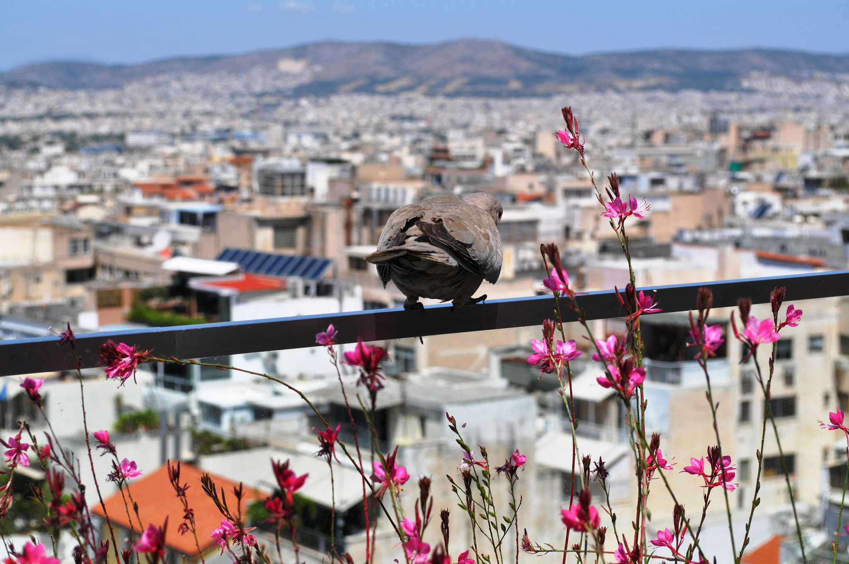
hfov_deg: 24.6
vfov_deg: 16.5
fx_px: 1943
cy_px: 282
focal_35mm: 82
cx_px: 424
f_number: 11
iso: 200
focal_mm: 55
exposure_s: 1/500
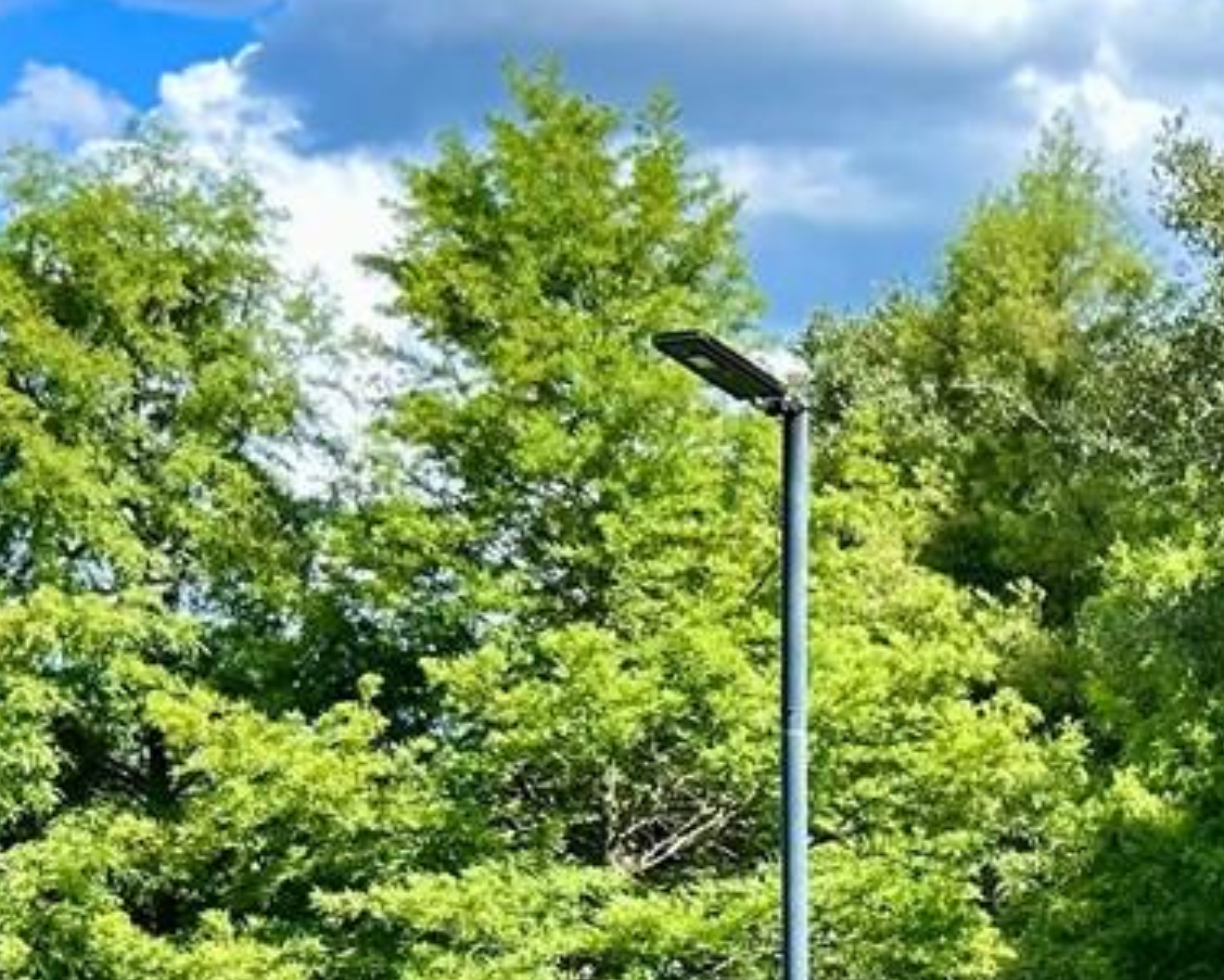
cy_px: 1240
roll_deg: +0.2
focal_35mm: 108
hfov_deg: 16.3
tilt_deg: -2.9
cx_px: 1829
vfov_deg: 13.8
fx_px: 3913
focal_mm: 5.7
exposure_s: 1/1029
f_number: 1.5
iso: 50
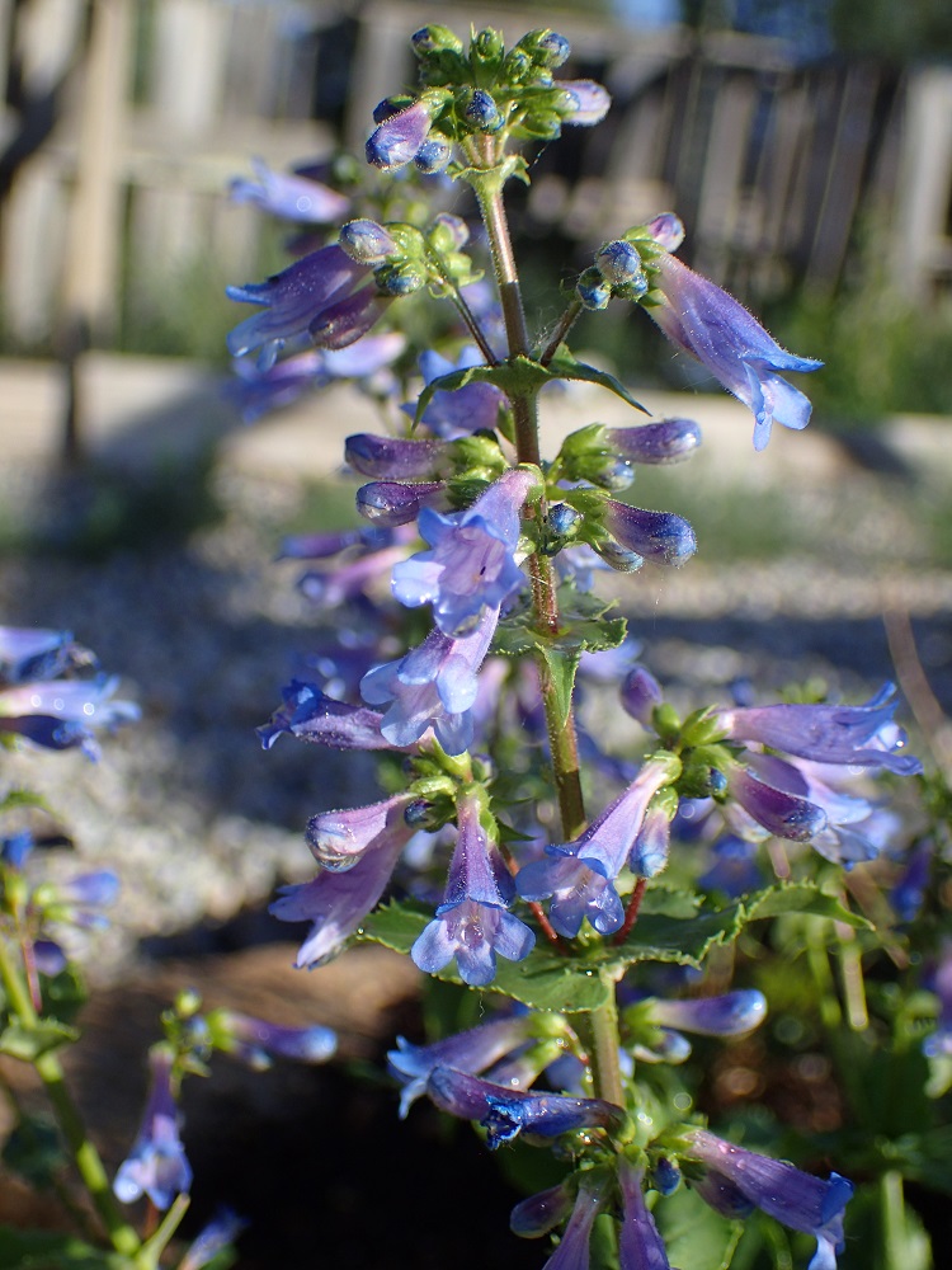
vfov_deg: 38.9
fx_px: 1797
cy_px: 635
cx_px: 476
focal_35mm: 49
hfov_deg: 29.7
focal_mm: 8.99
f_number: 9
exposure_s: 1/125
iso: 100
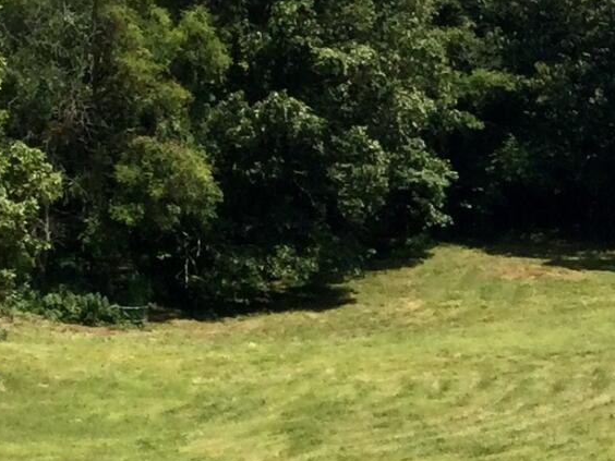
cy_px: 420
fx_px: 2931
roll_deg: +0.3
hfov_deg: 11.4
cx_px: 943
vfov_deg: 9.0
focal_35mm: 165
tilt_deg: -4.7
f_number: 2.4
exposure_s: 1/1181
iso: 25
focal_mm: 3.3
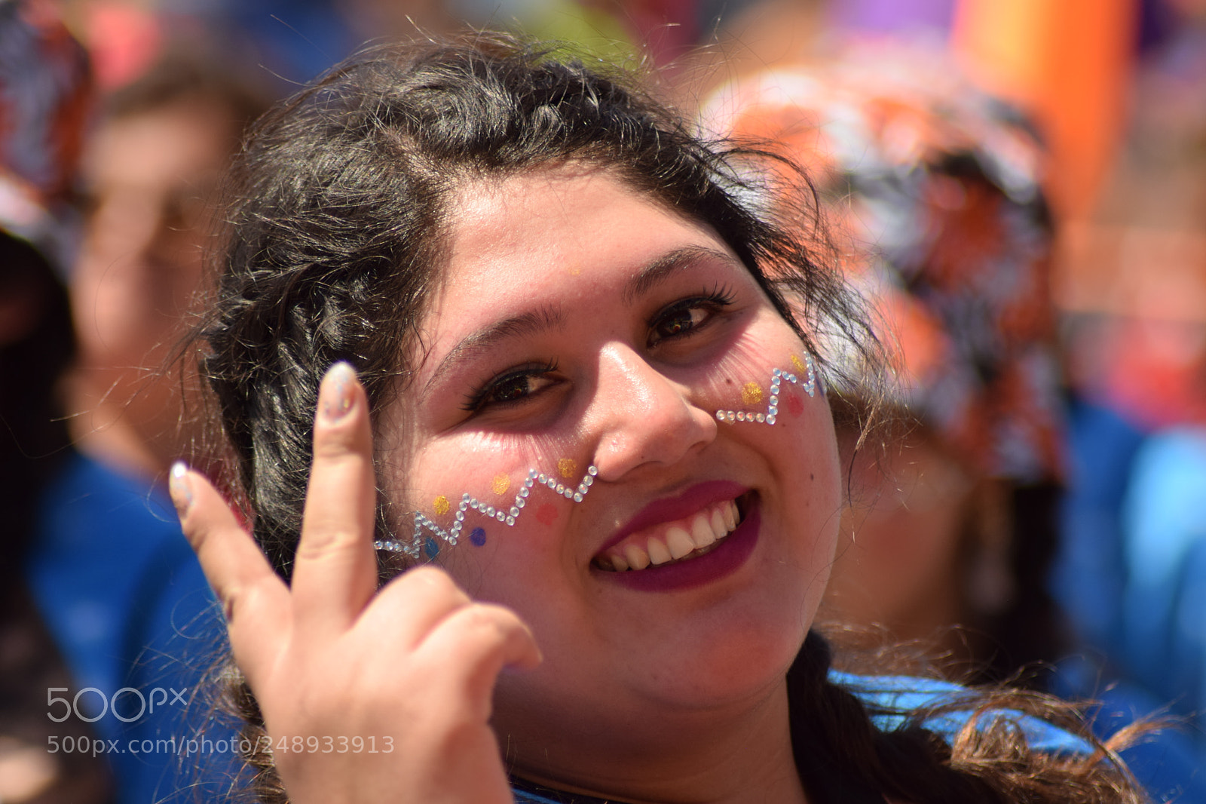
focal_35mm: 300
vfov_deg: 4.6
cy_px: 402
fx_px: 10047
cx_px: 603
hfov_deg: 6.9
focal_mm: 200
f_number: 5.6
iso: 250
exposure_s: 1/1250
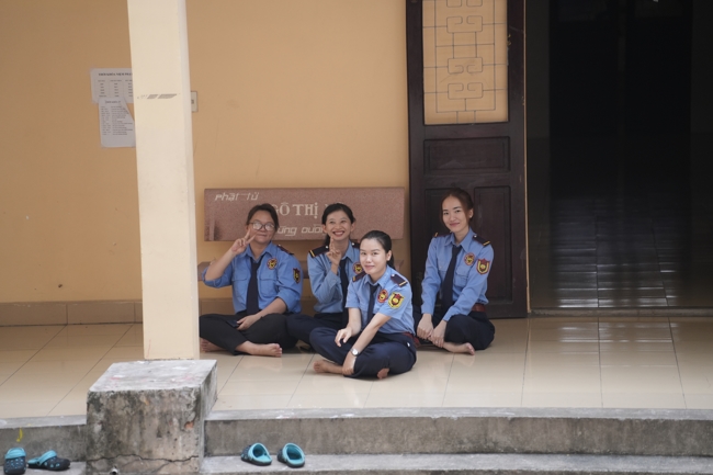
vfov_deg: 9.1
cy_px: 238
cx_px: 356
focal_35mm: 150
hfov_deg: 13.7
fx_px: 2970
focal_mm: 150
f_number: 2.8
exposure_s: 1/1000
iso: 1000
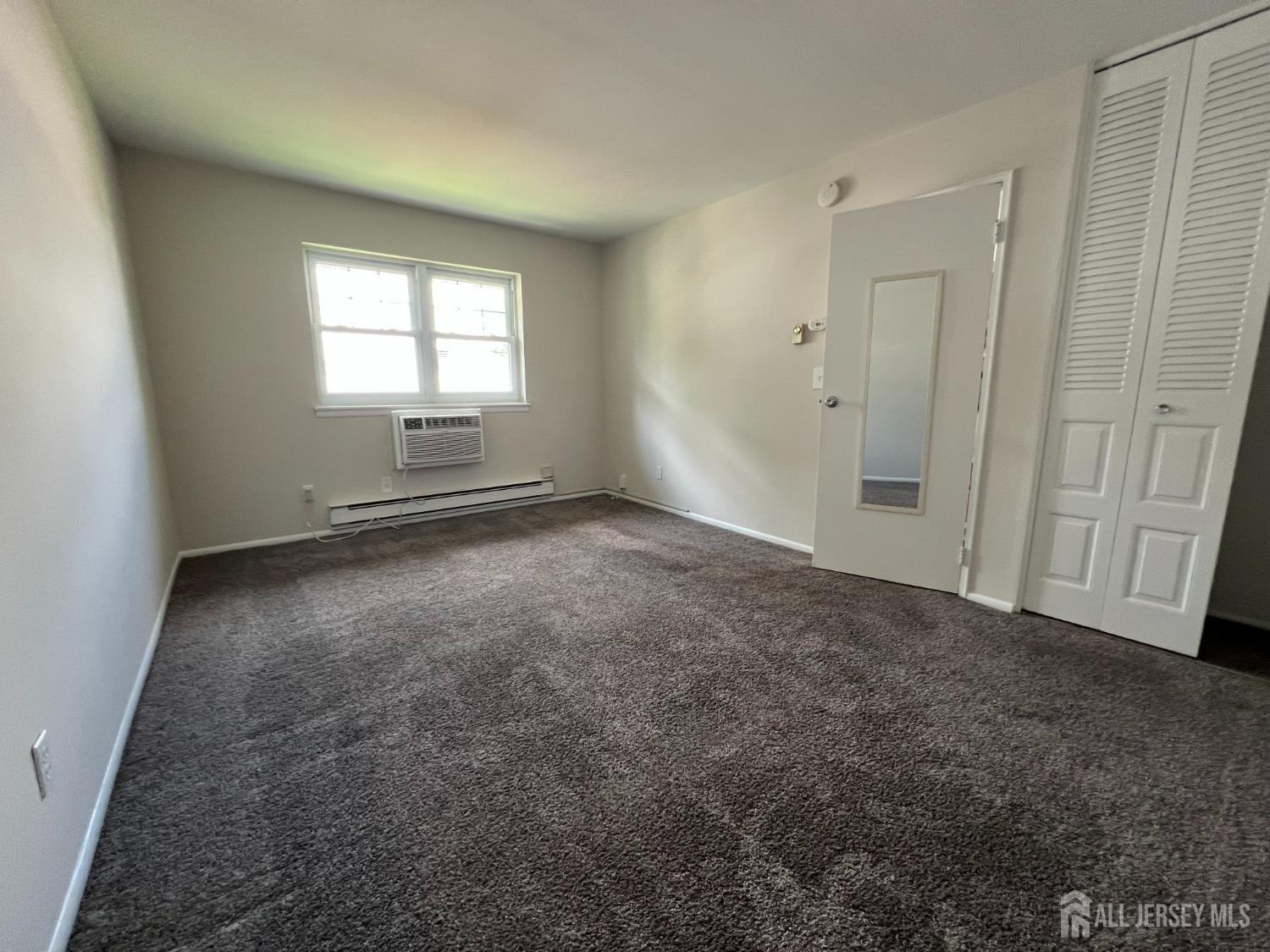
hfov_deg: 106.2
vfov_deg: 89.9
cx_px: 635
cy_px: 476
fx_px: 477
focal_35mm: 13
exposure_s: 1/96
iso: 250
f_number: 1.8
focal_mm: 1.57
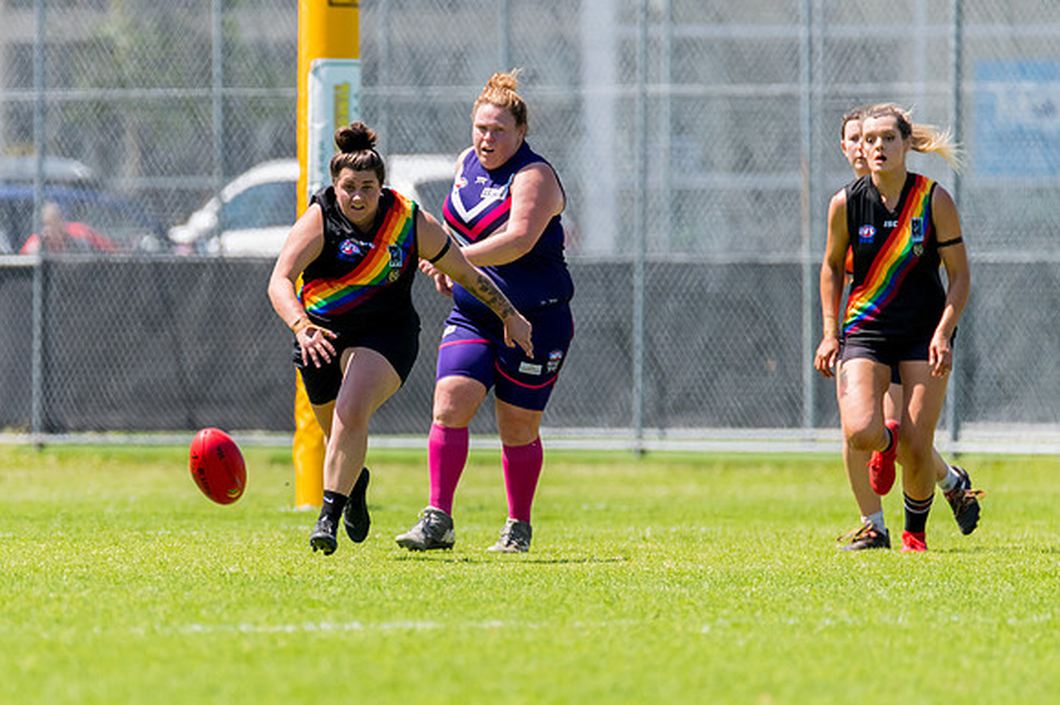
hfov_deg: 2.3
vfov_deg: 1.5
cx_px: 328
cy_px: 437
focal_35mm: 906
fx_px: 26674
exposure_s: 1/2000
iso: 800
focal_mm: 600
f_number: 6.3
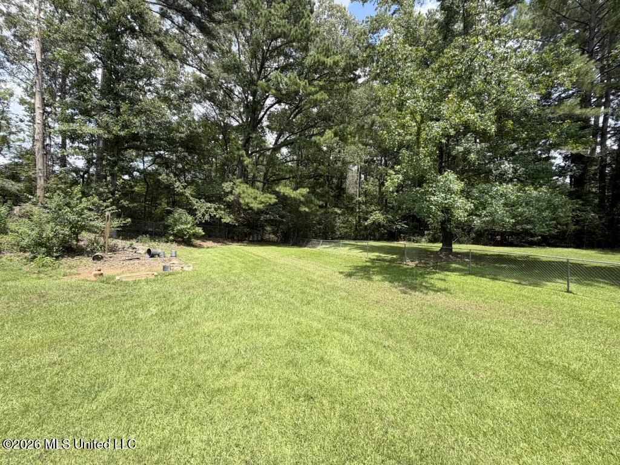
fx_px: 251
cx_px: 310
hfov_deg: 102.1
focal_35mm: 14
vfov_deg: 85.7
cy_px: 232
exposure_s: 1/590
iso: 40
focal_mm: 2.22
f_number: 2.2
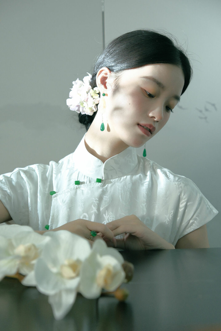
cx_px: 110
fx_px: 608
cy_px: 166
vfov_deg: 30.5
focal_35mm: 66
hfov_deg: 20.6
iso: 800
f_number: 2.8
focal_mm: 44.1
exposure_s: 1/250
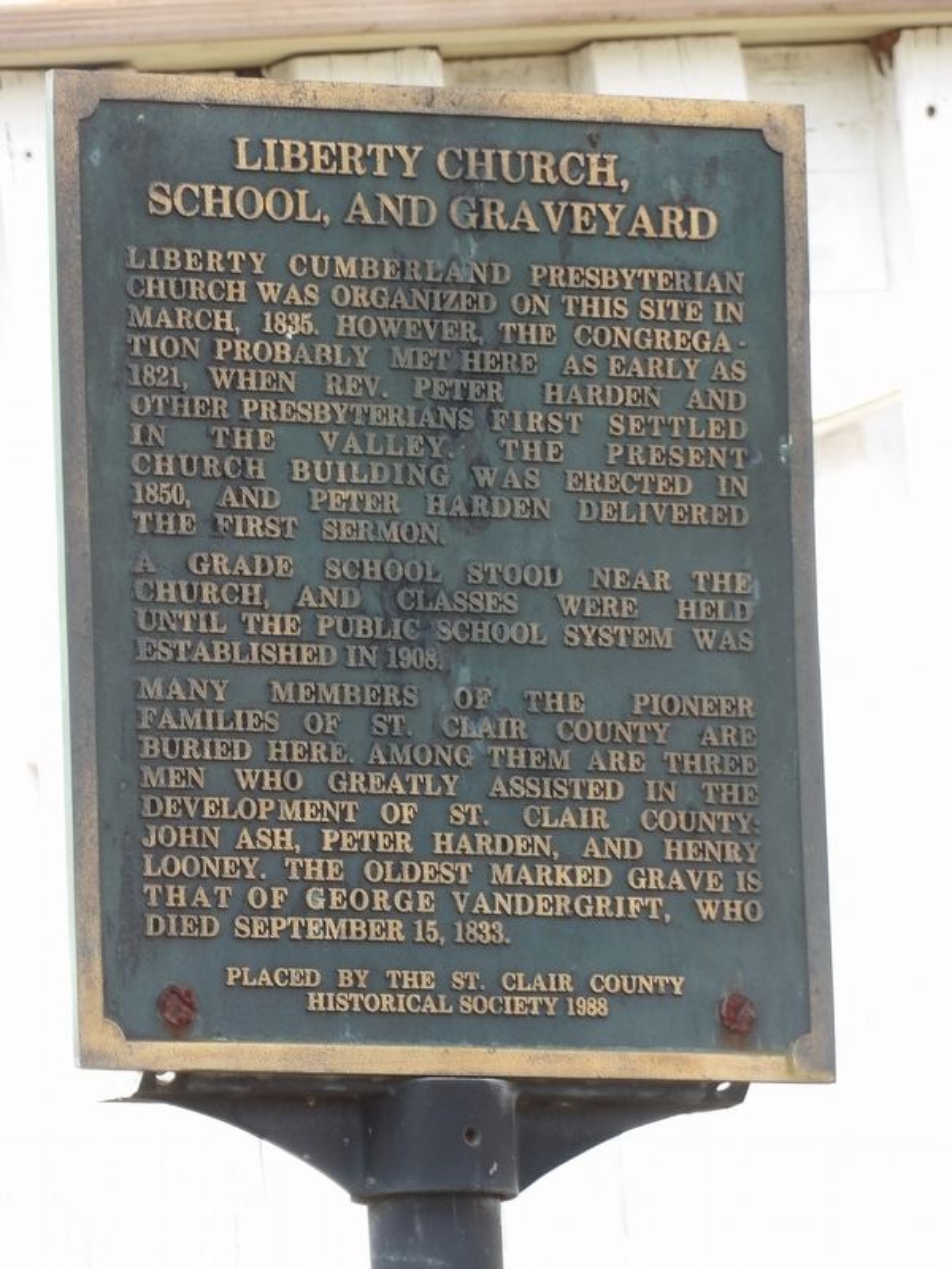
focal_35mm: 363
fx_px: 13311
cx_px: 476
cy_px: 634
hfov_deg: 4.1
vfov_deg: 5.5
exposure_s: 1/144
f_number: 4.2
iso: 100
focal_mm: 65.2
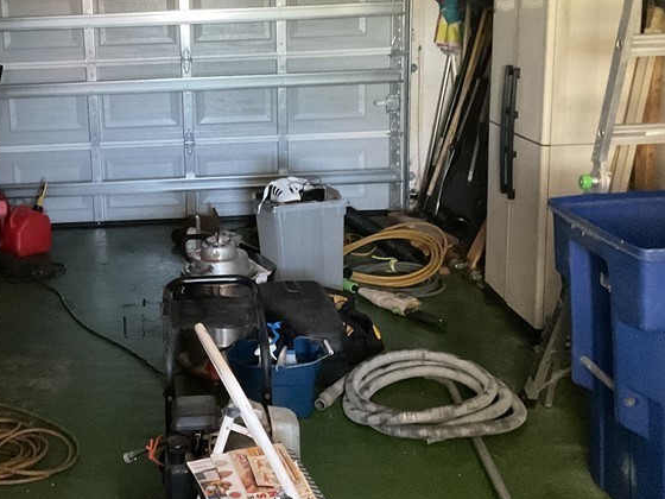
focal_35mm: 53
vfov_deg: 27.4
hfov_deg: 35.5
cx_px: 182
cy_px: 179
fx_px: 1018
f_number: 1.8
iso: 500
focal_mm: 3
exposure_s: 1/30
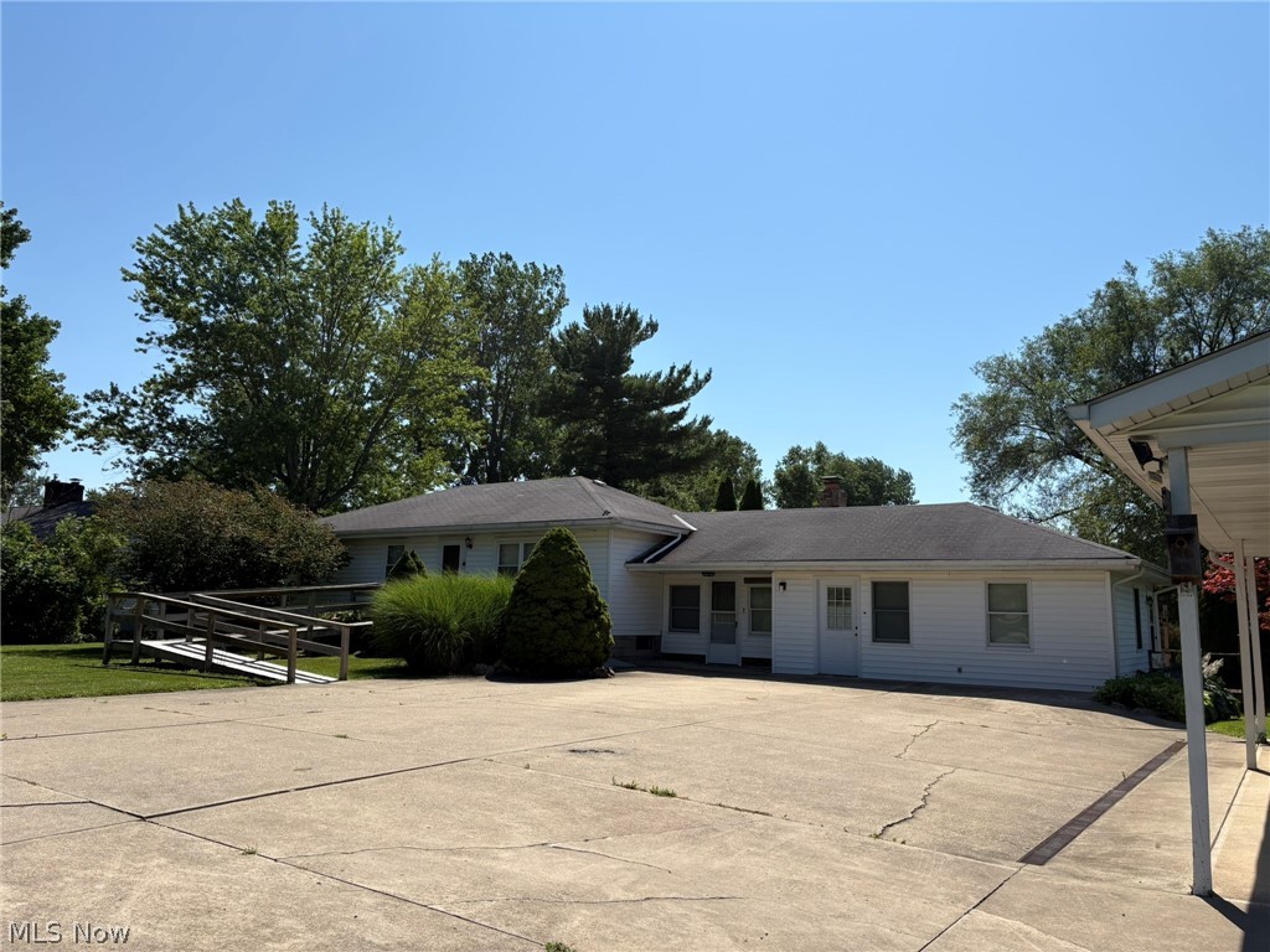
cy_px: 476
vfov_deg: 53.1
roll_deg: -1.3
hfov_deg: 67.3
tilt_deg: +7.6
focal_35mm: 26
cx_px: 635
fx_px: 954
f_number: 1.6
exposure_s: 1/5348
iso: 50
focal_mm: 5.96
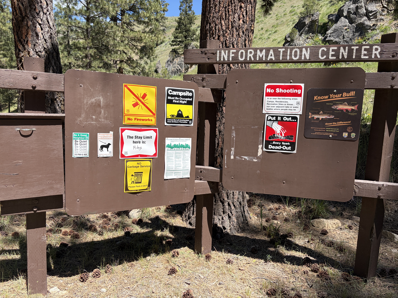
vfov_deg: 53.1
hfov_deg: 67.3
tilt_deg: -4.9
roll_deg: -1.6
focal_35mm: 26
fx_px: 299
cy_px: 149
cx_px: 199
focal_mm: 5.96
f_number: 1.6
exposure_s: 1/2538
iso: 64
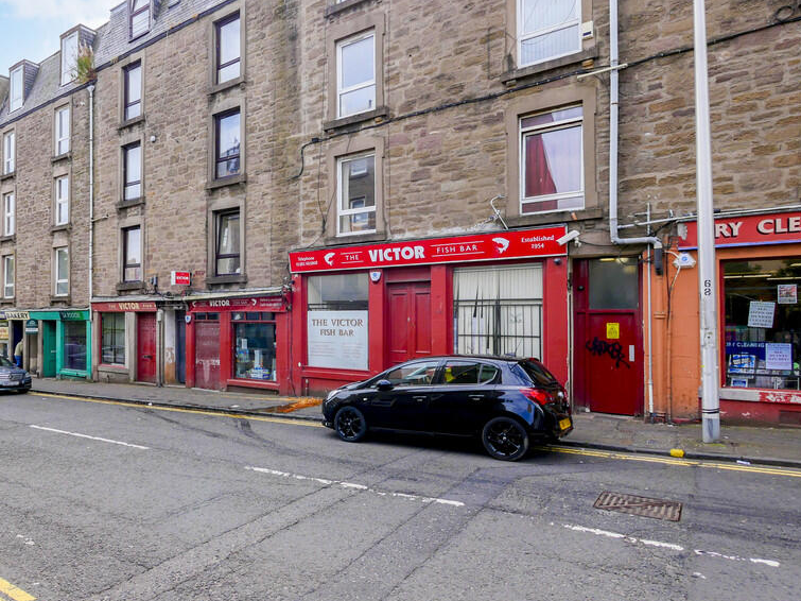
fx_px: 440
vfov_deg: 66.8
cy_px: 201
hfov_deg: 82.3
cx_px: 280
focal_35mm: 19
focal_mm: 7
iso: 200
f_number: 6.3
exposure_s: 1/250
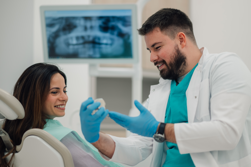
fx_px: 593
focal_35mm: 85
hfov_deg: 23.9
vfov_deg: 16.1
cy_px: 84
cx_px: 126
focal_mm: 85
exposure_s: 1/250
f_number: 1.4
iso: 125
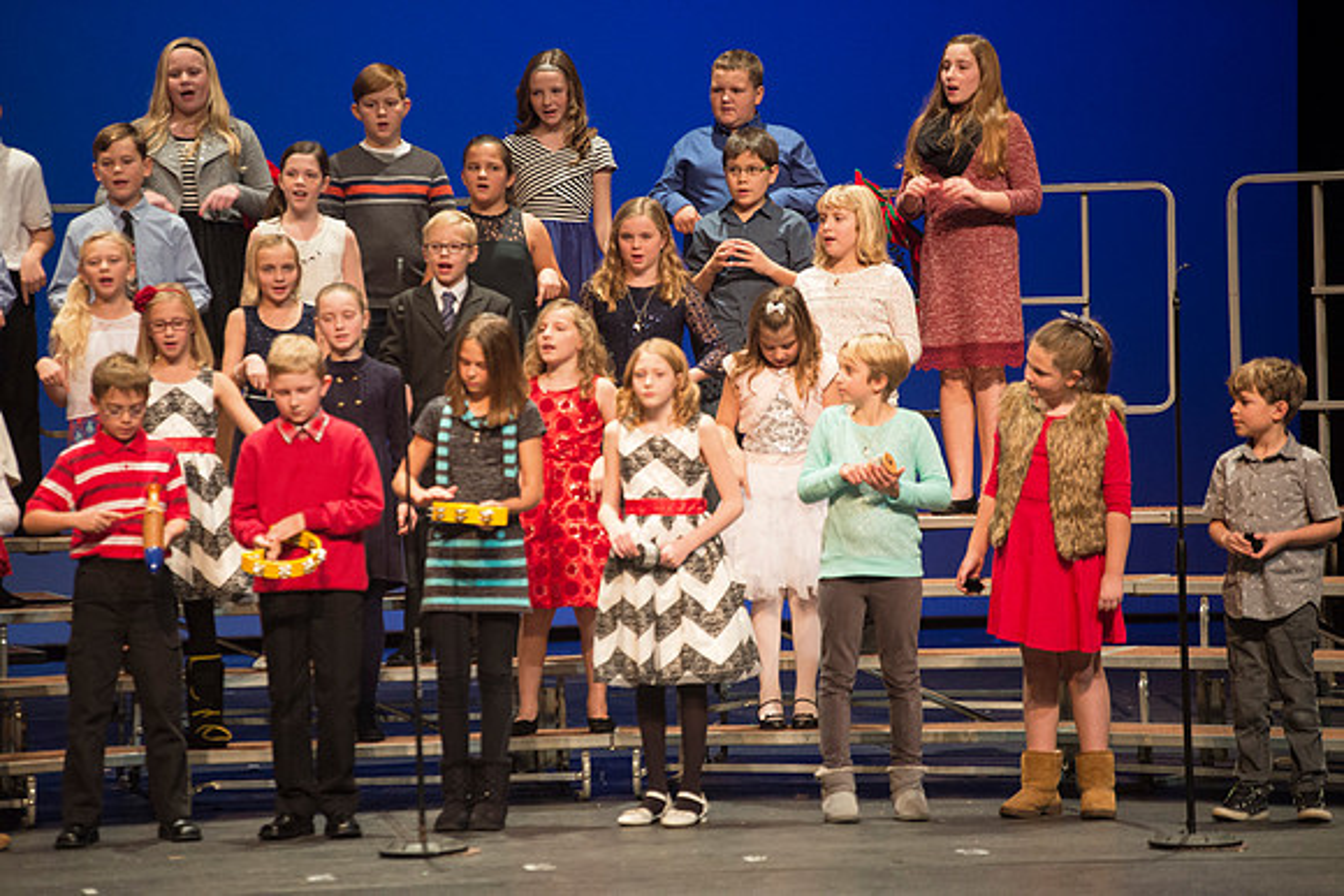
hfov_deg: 10.3
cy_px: 448
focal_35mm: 200
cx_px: 672
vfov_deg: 6.9
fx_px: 7468
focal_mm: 200
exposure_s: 1/250
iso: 2500
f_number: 2.8
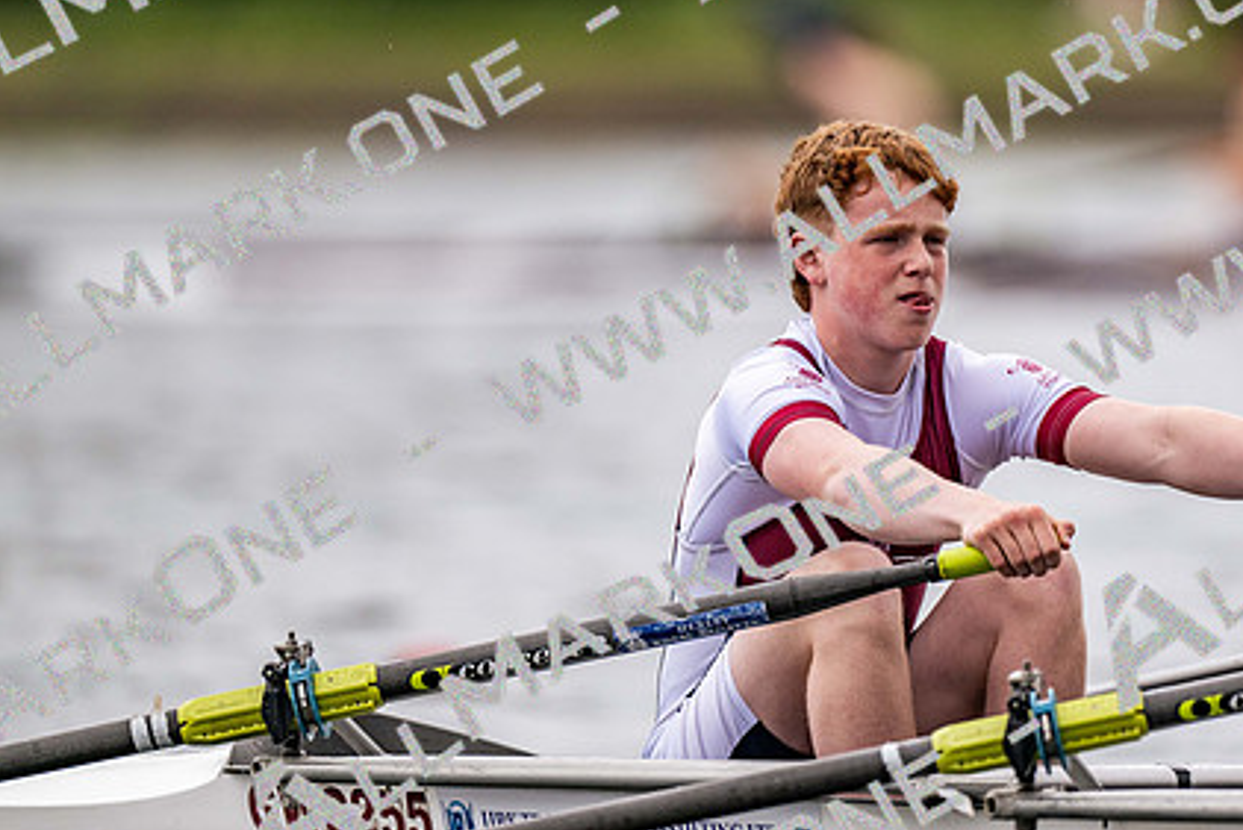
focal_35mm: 824
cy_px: 434
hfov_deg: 2.5
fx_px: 28469
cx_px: 851
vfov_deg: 1.7
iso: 360
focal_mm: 600
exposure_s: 1/2500
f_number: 4
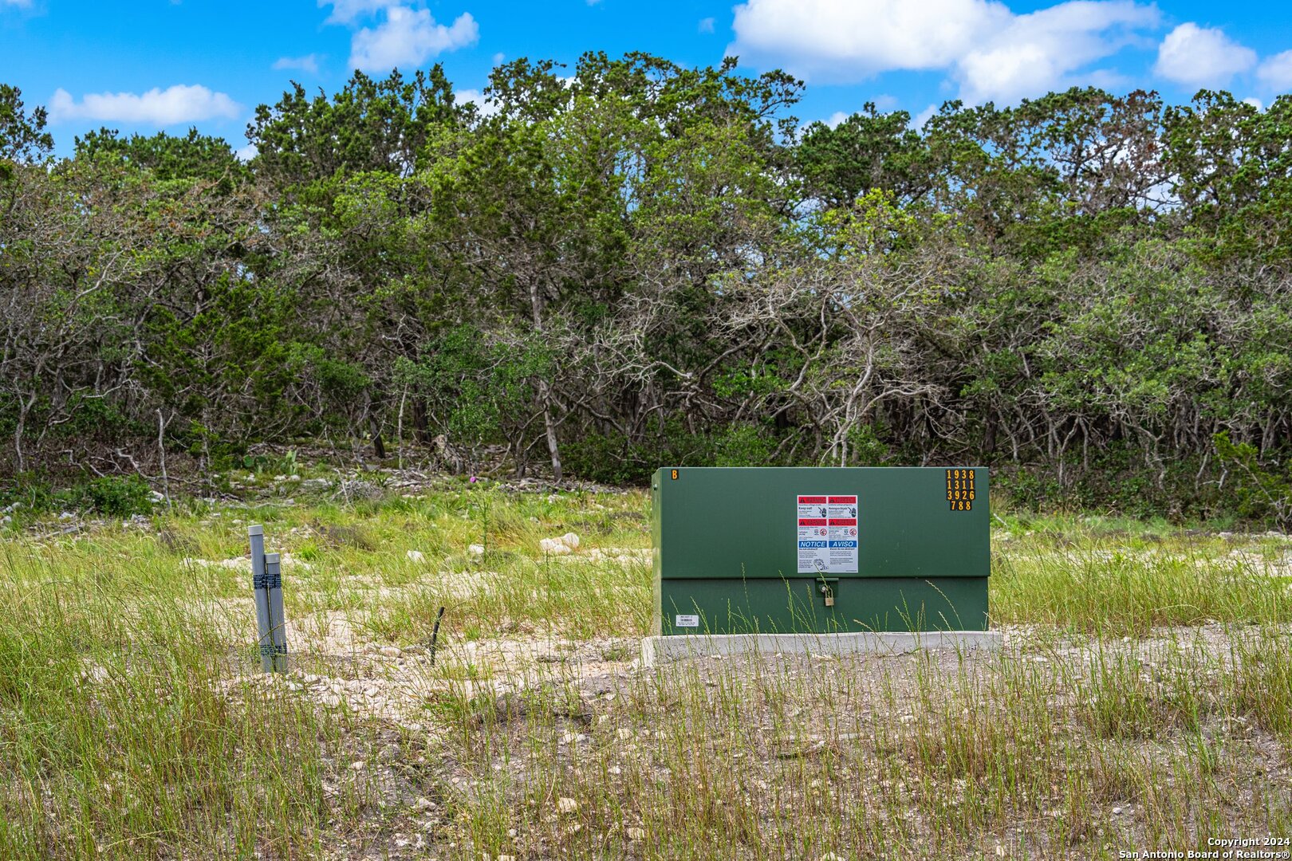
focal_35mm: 70
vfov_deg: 19.5
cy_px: 430
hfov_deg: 28.8
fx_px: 2512
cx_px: 646
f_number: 7.1
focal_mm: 70
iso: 125
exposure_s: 1/500
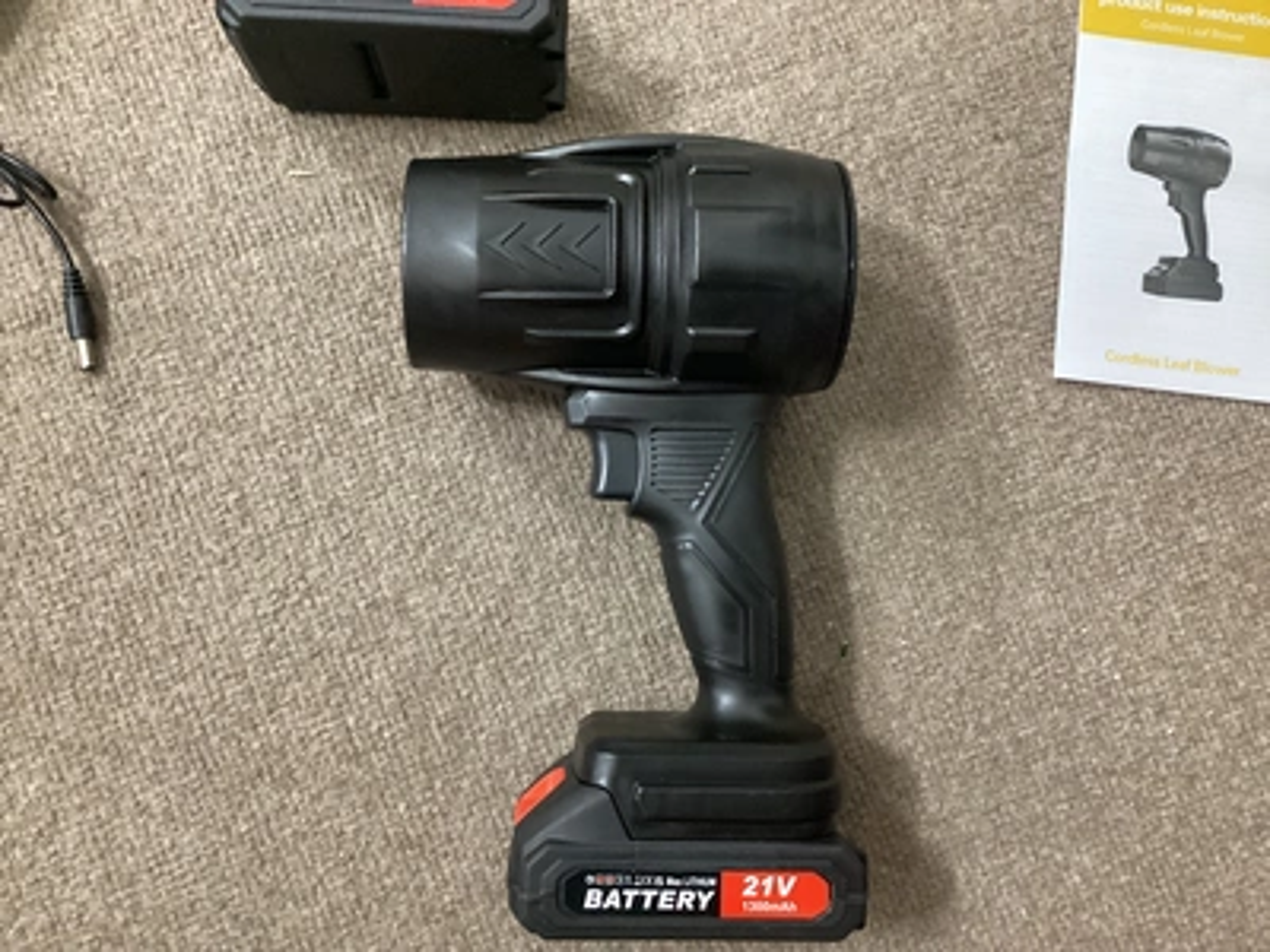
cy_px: 476
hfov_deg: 58.4
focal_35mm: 31
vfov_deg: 45.4
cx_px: 635
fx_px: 1137
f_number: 2.4
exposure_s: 1/30
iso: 640
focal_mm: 3.3
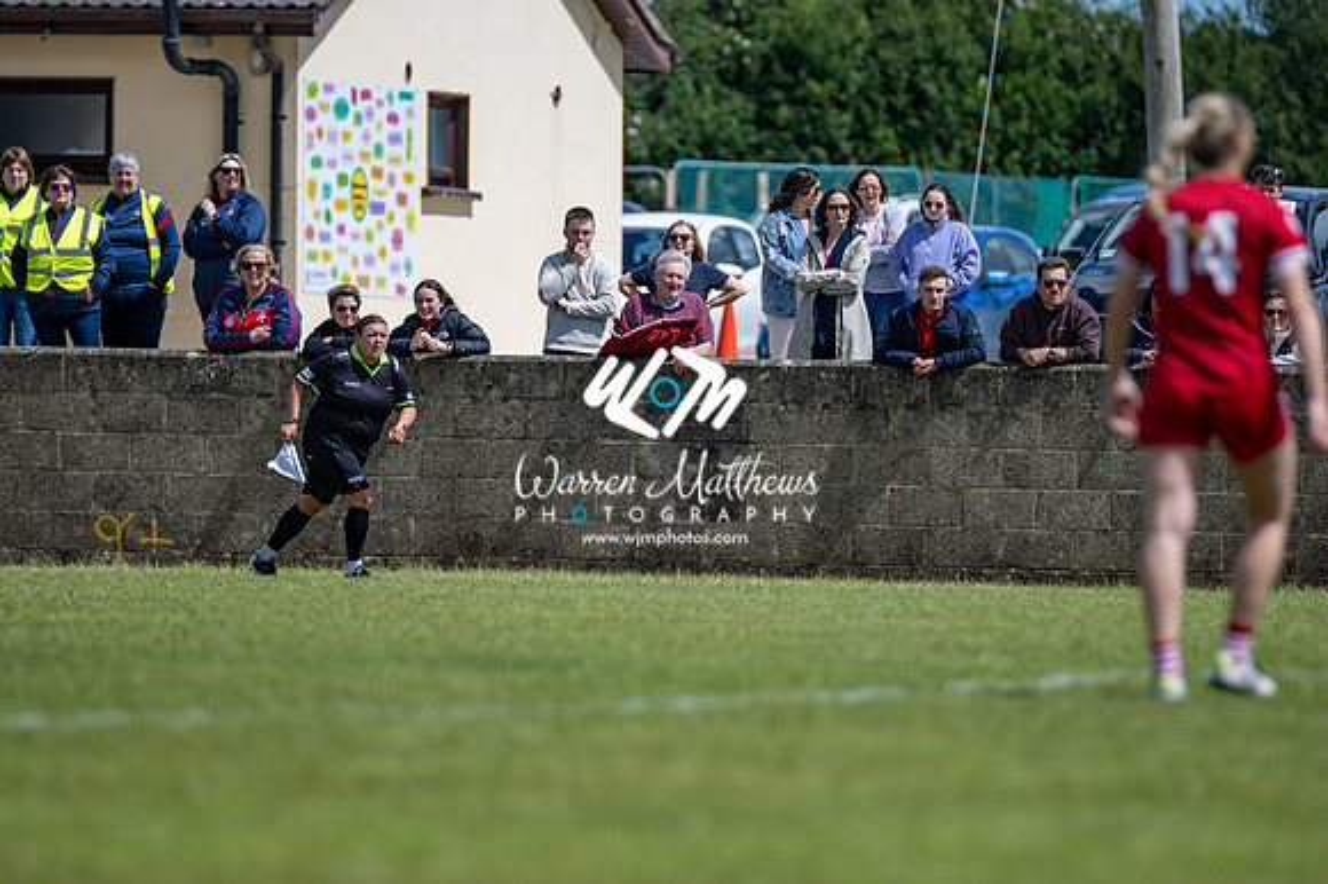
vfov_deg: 3.1
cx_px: 664
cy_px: 442
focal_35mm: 450
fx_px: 16590
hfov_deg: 4.6
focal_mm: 300
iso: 90
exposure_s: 1/3200
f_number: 2.8
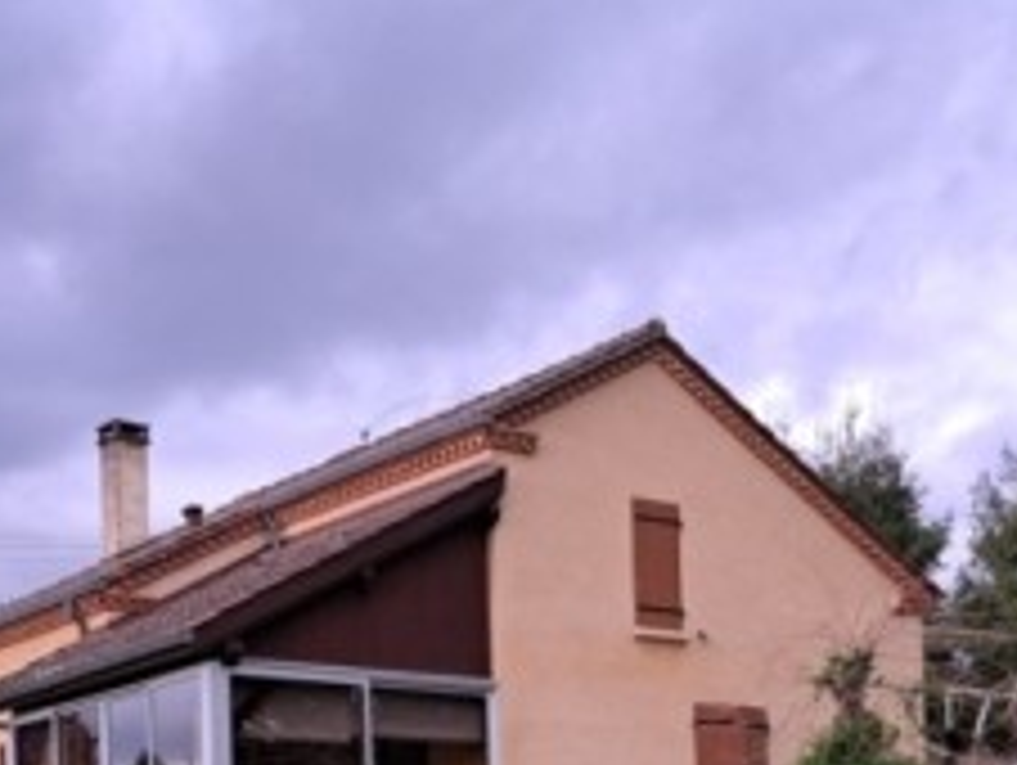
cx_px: 580
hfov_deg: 31.1
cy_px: 896
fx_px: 1823
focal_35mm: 62
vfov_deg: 22.1
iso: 64
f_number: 1.8
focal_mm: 5.23
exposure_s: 1/50
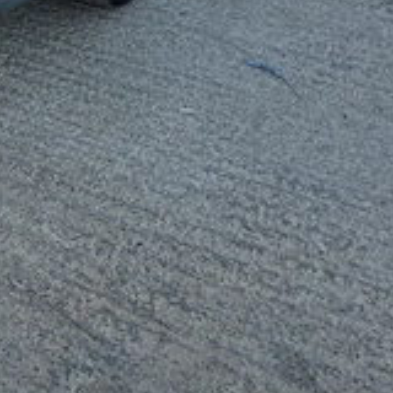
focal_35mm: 76
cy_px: -147
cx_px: -118
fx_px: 976
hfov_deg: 20.7
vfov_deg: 20.4
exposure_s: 1/359
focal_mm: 6.3
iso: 64
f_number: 1.7
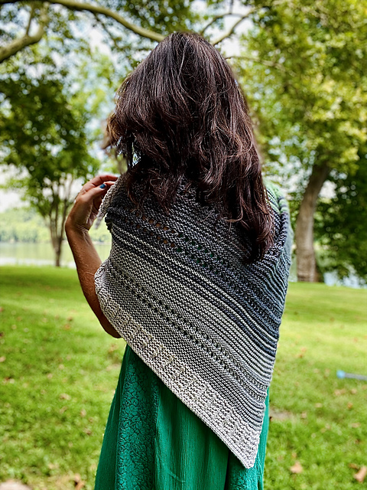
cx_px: 184
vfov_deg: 60.0
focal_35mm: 30
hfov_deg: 46.8
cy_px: 245
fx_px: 424
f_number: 2.2
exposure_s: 1/122
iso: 50
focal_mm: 2.71
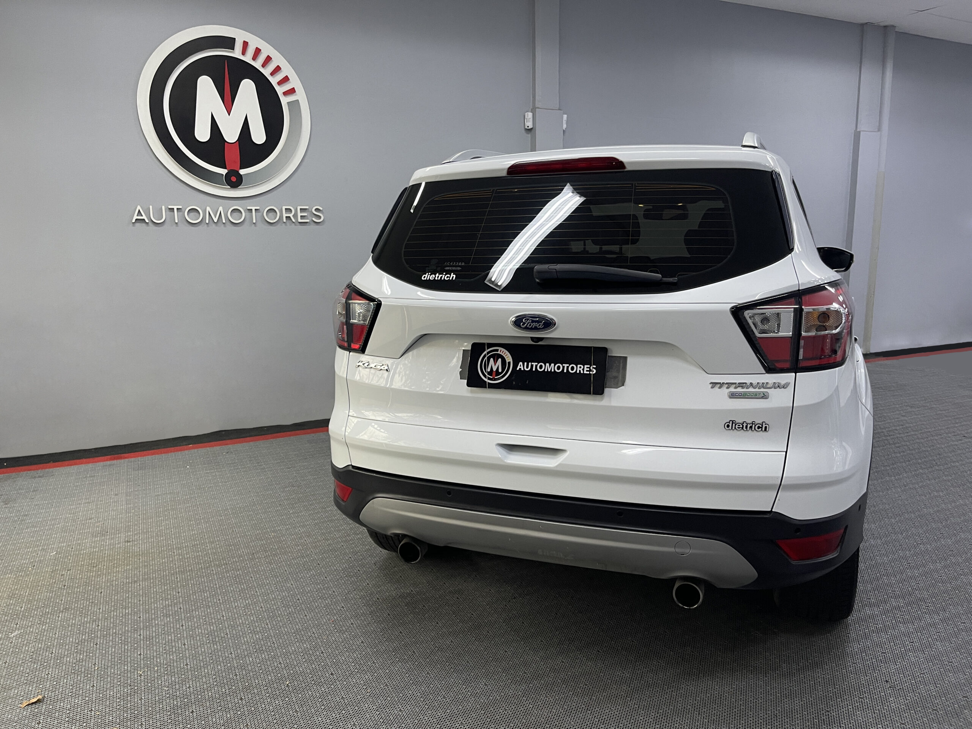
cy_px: 364
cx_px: 486
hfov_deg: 69.4
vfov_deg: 54.9
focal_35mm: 25
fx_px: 702
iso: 125
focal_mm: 5.1
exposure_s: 1/60
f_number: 1.6
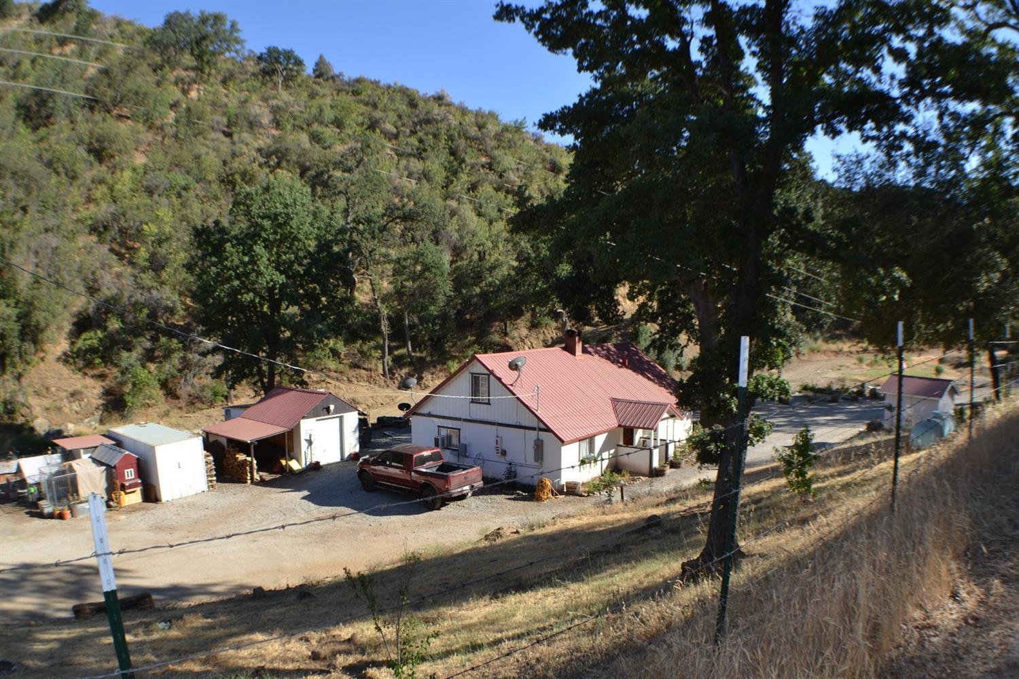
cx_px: 510
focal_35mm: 36
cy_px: 340
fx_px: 1019
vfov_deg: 36.9
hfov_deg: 53.1
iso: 100
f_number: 7.1
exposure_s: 1/200
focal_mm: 24
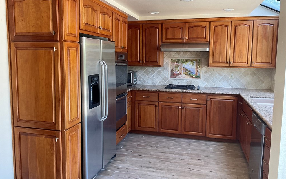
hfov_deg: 61.2
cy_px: 80
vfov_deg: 40.6
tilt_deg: -7.5
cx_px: 143
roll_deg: -0.2
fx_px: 242
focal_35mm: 31
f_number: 1.8
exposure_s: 1/120
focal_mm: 3
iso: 64
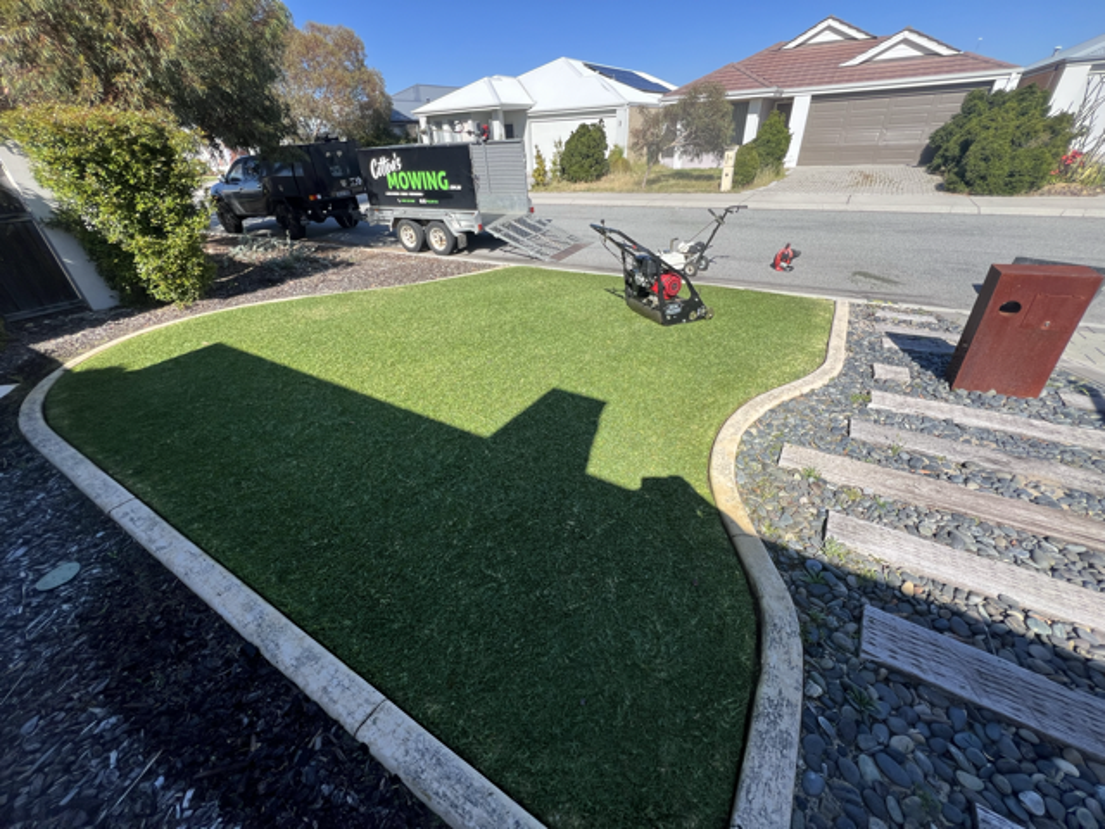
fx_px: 415
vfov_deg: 89.9
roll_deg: +3.3
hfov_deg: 106.2
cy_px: 414
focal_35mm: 13
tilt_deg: -30.6
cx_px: 552
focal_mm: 1.57
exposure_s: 1/951
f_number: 1.8
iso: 32
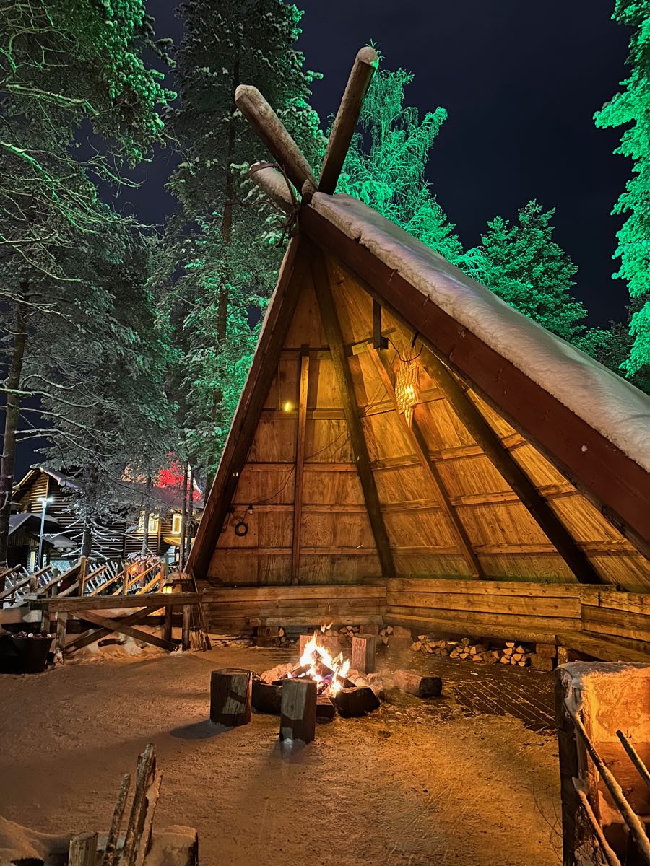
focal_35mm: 24
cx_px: 325
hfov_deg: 56.8
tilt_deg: +10.3
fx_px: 601
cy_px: 433
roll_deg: -0.6
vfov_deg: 71.6
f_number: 1.78
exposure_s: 1/17
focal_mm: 6.86
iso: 1600
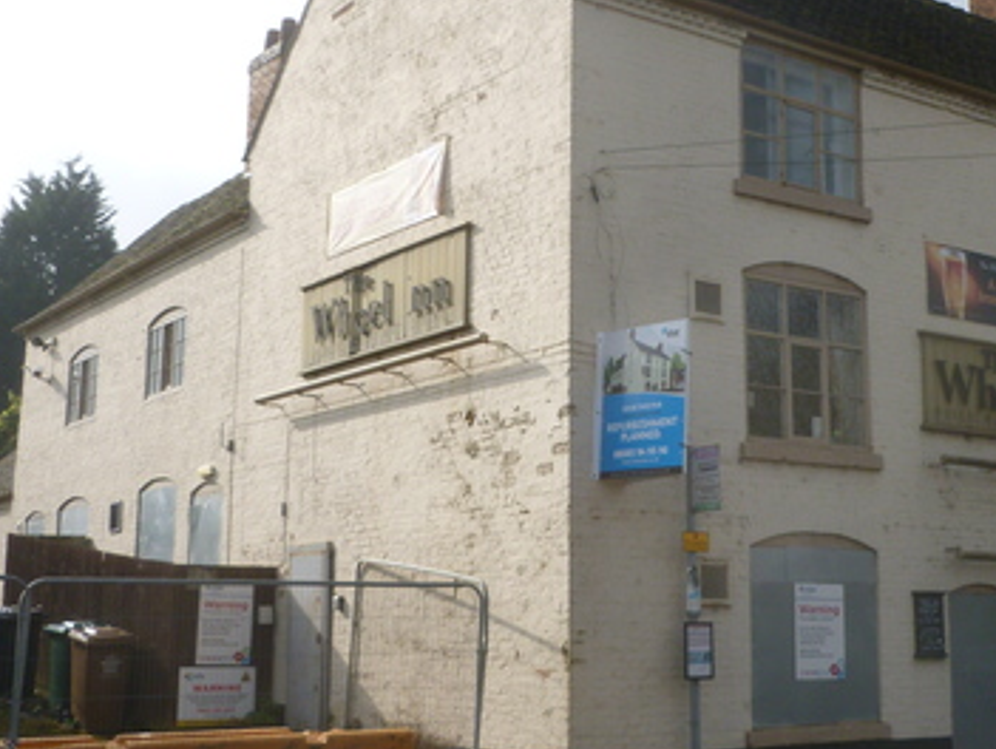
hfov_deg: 37.2
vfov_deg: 28.6
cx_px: 627
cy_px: 309
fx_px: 1469
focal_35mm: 51
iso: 100
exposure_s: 1/1000
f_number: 3.3
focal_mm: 5
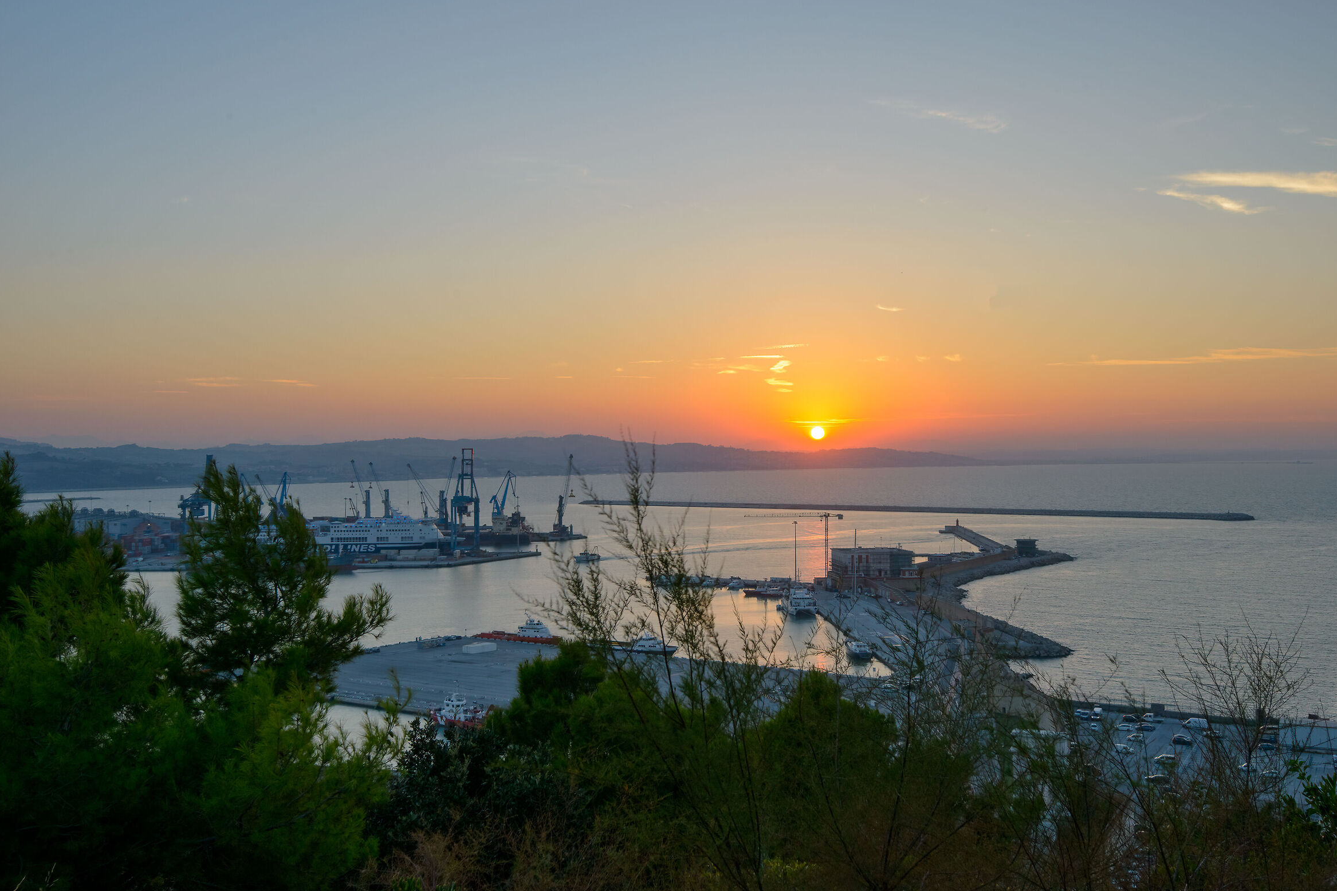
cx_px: 665
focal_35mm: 36
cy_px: 439
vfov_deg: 36.9
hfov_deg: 53.1
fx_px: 1337
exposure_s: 1/30
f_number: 13
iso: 500
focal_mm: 35
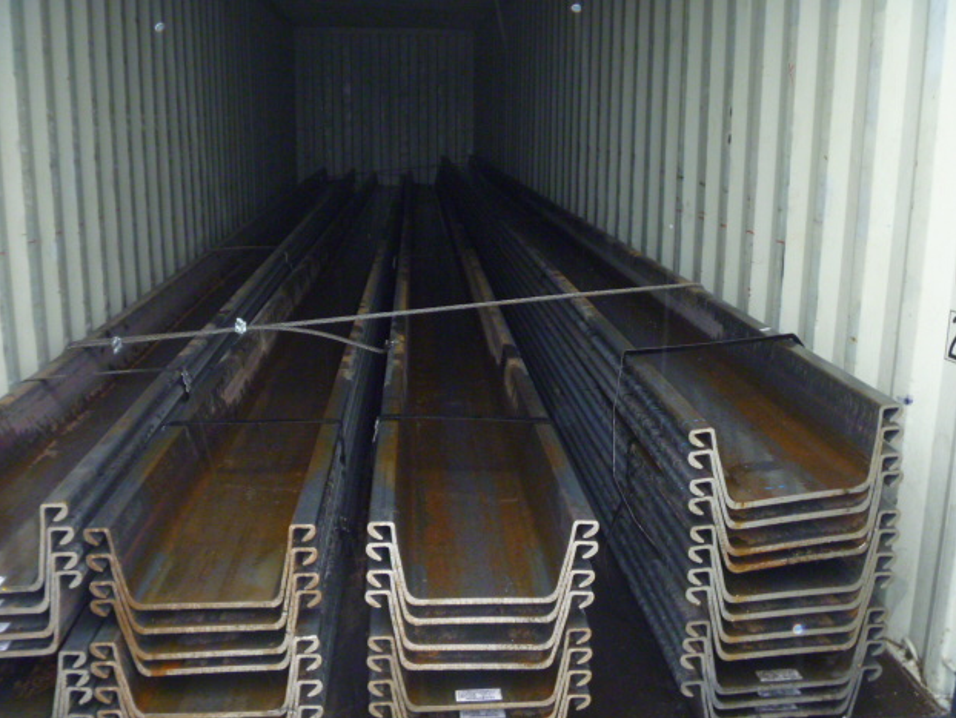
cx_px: 489
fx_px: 995
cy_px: 357
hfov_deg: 51.3
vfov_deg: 39.7
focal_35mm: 36
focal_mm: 6.3
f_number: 3.5
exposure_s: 1/60
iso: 400
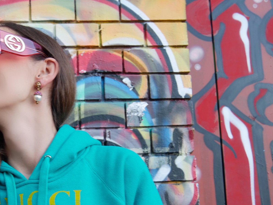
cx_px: 100
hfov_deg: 30.1
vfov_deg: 22.8
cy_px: 150
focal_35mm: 64
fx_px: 505
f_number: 3.8
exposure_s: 1/30
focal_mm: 19
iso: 200
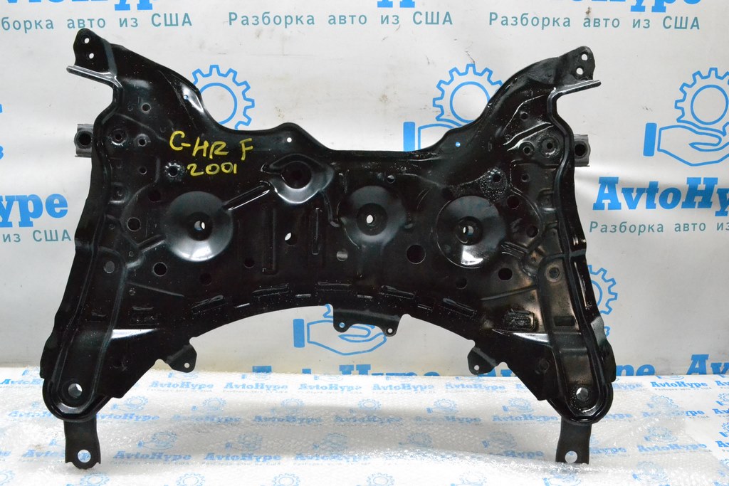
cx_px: 364
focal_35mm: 33
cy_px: 243
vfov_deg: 40.0
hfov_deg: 57.2
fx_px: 668
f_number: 11
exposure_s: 1/100
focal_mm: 22
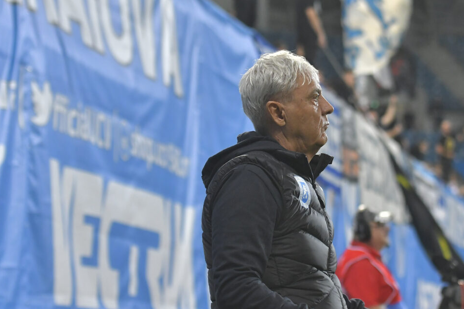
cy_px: 121
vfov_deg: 8.9
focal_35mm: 154
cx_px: 295
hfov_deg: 13.3
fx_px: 1984
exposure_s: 1/800
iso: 2000
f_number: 2.8
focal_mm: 70
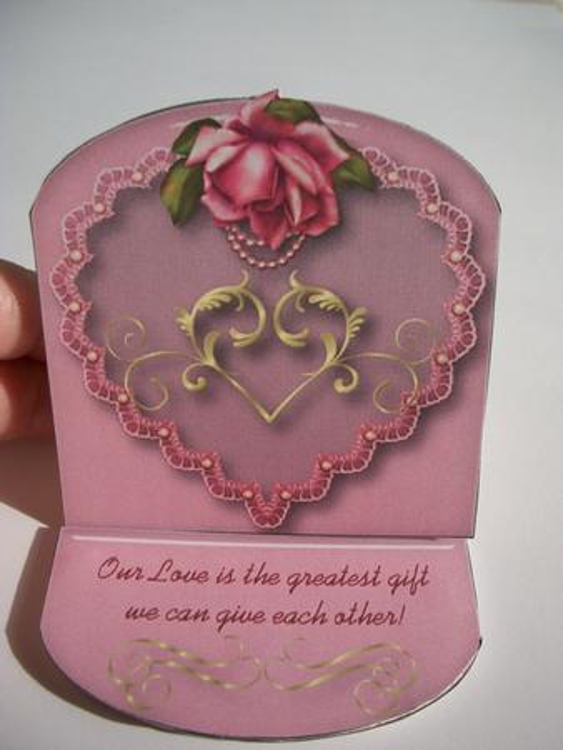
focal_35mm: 35
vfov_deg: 52.6
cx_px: 282
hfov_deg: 40.7
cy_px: 375
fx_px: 758
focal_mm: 6.3
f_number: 3.1
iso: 80
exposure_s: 1/500
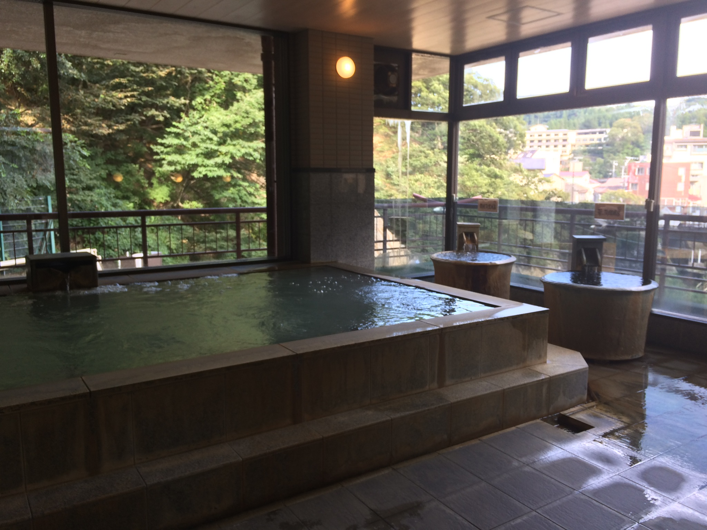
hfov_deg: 61.7
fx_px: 592
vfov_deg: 48.2
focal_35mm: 29
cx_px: 354
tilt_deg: -8.1
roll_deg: +0.5
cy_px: 265
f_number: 2.2
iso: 32
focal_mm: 4.15
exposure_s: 1/60
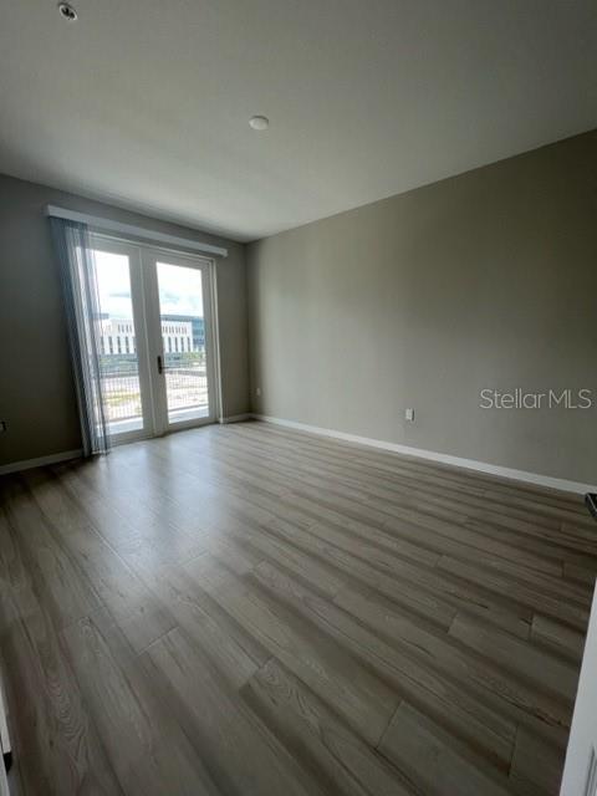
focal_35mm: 13
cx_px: 298
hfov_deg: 89.9
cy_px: 398
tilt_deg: -9.7
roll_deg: +0.2
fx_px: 299
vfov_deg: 106.2
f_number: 1.8
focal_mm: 1.57
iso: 32
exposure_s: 1/140
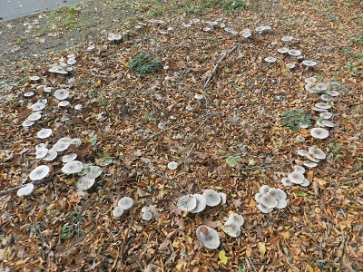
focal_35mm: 23
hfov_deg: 73.9
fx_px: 241
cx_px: 182
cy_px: 136
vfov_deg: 58.9
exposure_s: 1/40
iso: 200
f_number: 3.5
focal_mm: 4
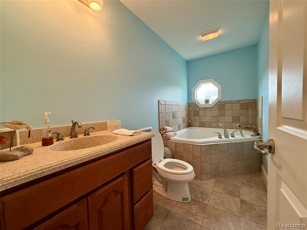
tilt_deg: -2.2
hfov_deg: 102.1
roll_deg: +2.0
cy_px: 115
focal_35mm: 14
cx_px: 154
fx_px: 124
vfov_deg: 85.7
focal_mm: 2.22
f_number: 2.2
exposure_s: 1/120
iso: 160
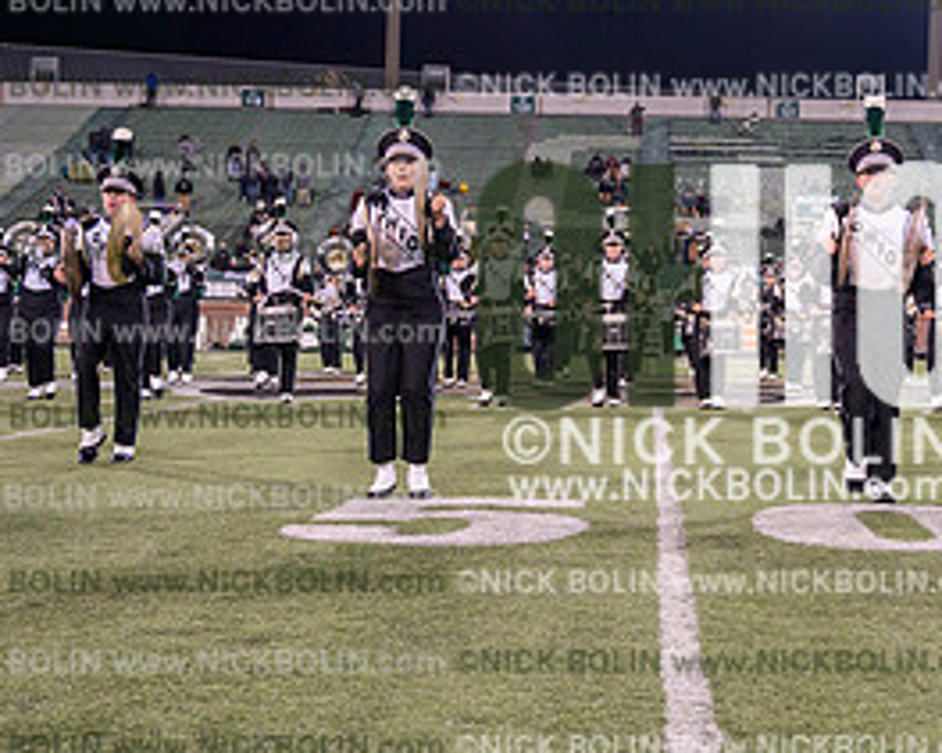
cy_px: 332
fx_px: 1839
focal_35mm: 66
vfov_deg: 23.1
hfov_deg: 28.2
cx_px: 728
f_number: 4
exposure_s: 1/640
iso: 3200
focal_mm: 32
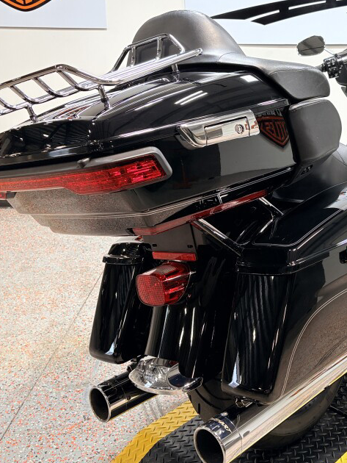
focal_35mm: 44
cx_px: 289
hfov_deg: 31.8
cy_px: 178
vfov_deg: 42.7
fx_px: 588
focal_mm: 5.96
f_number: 1.6
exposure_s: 1/120
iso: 64
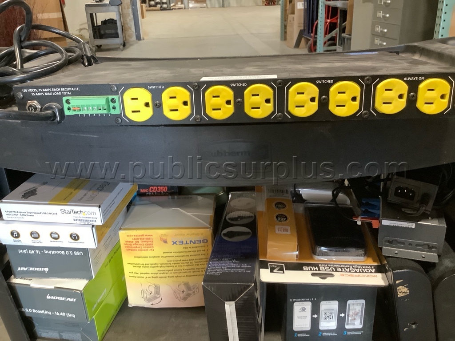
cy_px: 170
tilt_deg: -23.8
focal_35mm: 31
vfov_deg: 45.4
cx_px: 228
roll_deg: +2.5
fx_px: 407
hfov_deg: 58.4
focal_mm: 3.3
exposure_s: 1/30
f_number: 2.4
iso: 400
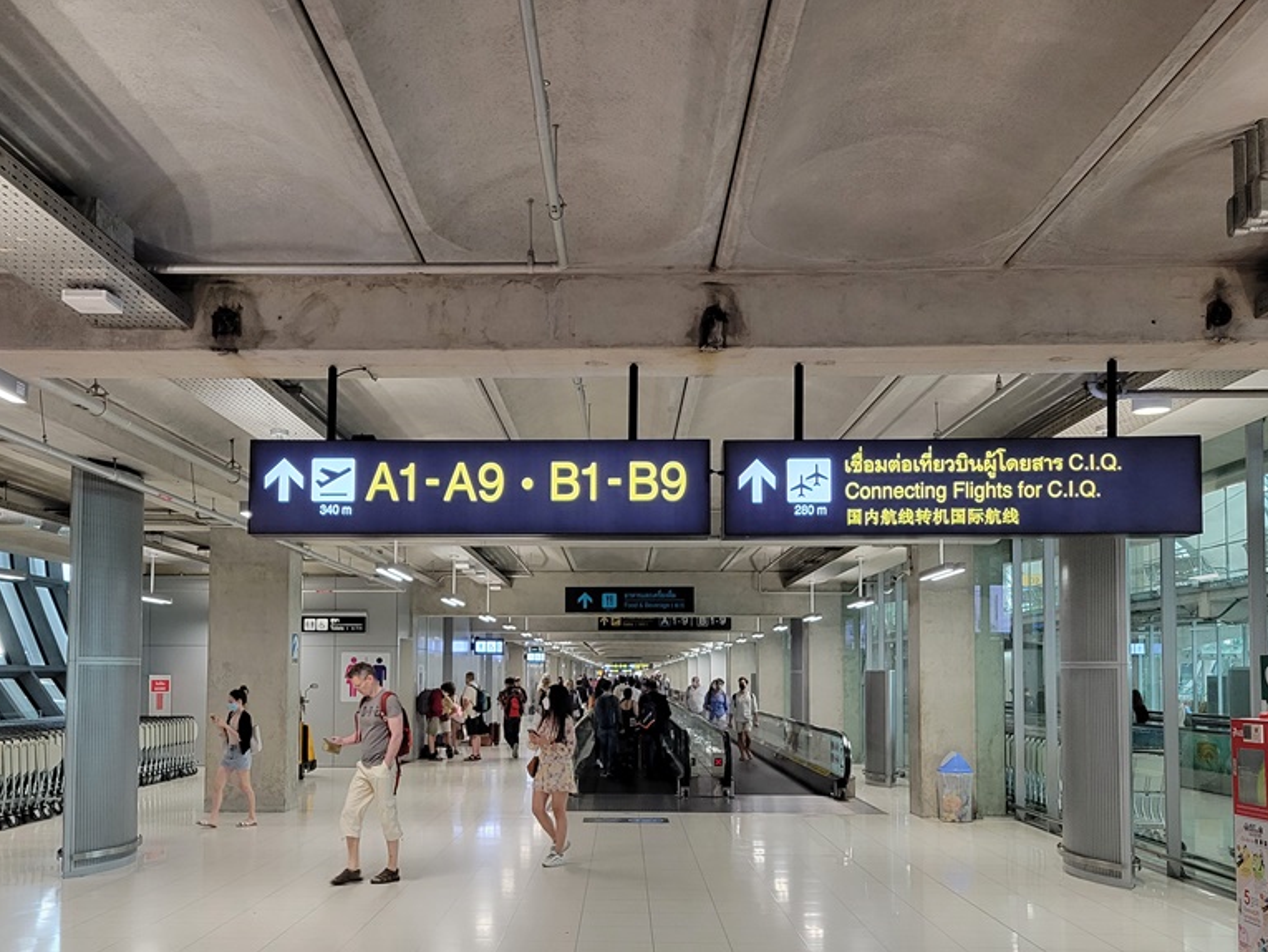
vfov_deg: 41.4
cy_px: 619
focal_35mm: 34
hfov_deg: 53.9
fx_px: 1246
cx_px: 588
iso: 320
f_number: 1.8
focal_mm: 5.4
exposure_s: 1/120
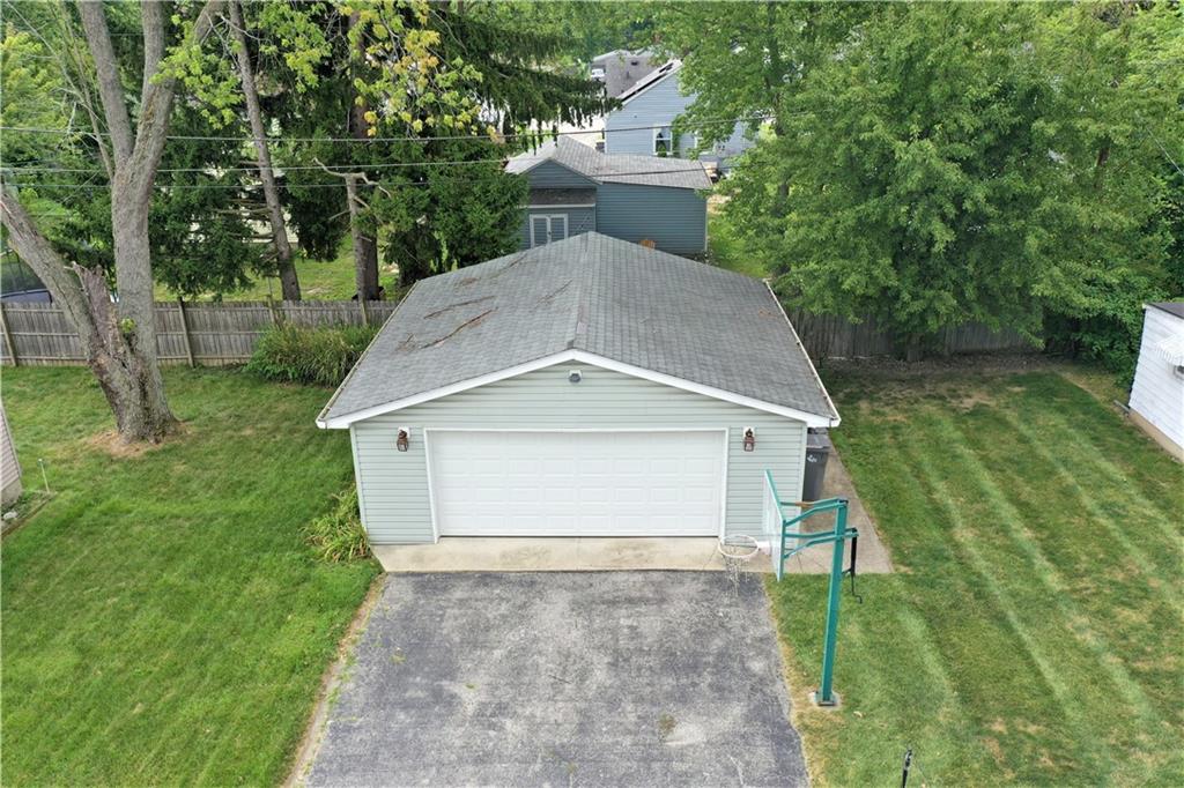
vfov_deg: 46.4
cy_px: 394
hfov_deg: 65.5
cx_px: 592
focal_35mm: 28
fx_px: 921
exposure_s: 1/80
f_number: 4
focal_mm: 10.26
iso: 100
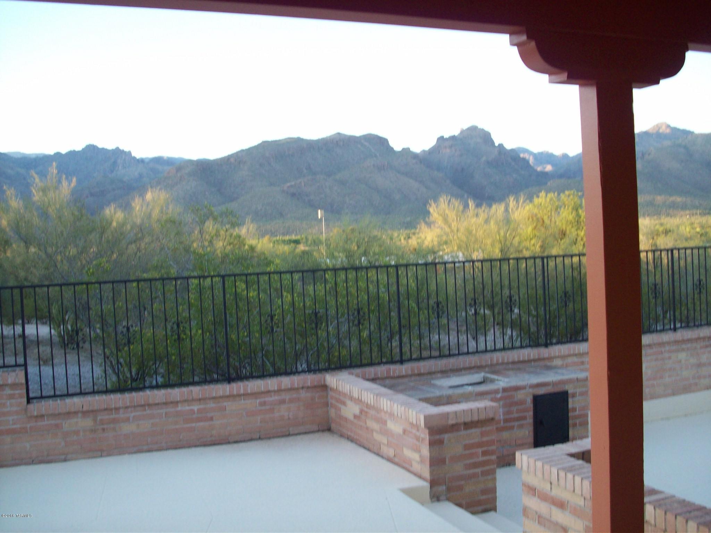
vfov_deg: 38.7
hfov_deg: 50.1
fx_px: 760
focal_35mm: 37
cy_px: 266
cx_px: 356
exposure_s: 1/82.2
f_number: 2.8
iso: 80
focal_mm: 6.2
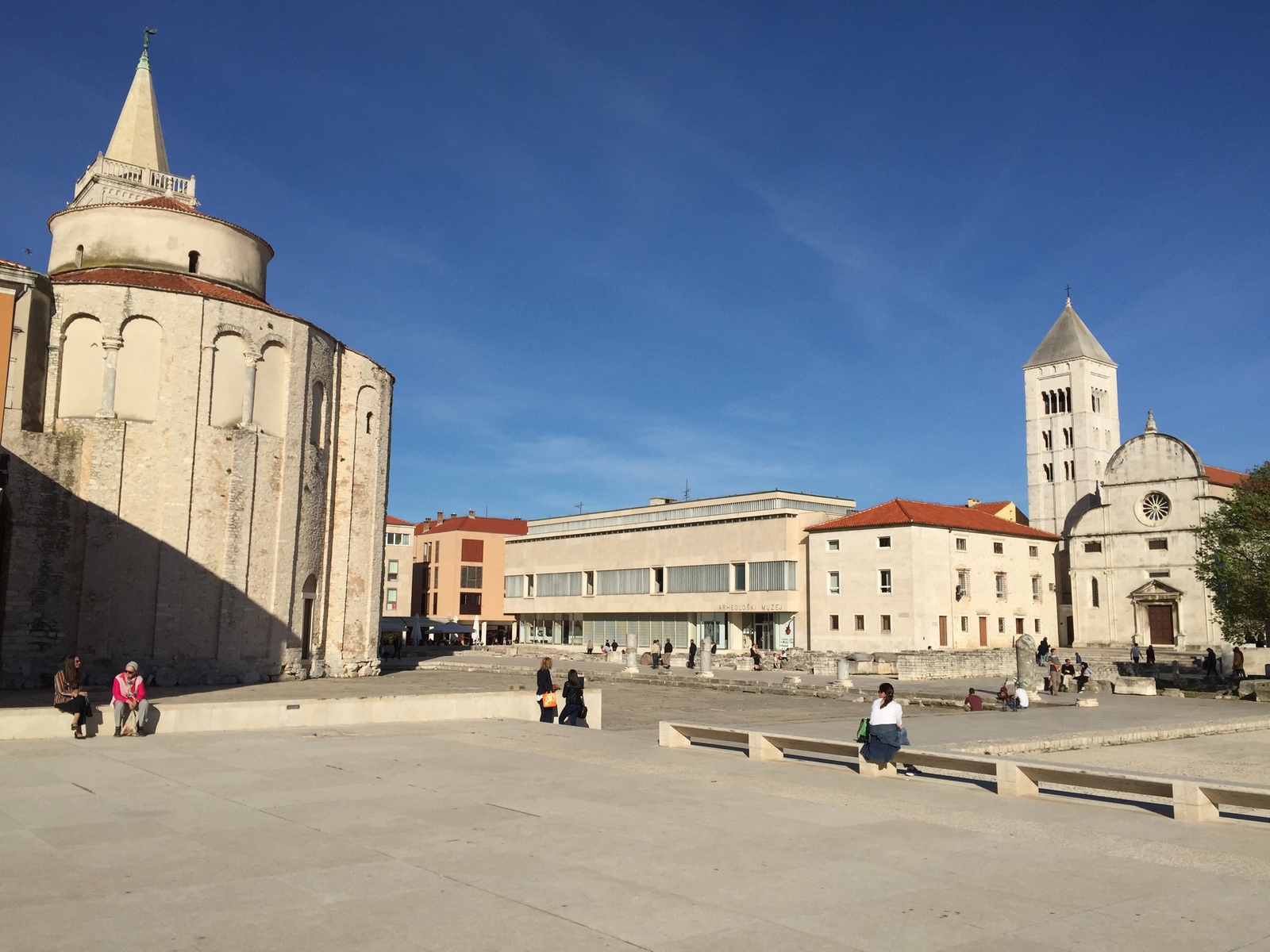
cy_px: 476
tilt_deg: +8.3
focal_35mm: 29
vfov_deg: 48.2
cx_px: 635
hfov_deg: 61.7
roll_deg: -1.0
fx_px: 1064
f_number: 2.2
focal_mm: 4.15
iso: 32
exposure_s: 1/4950
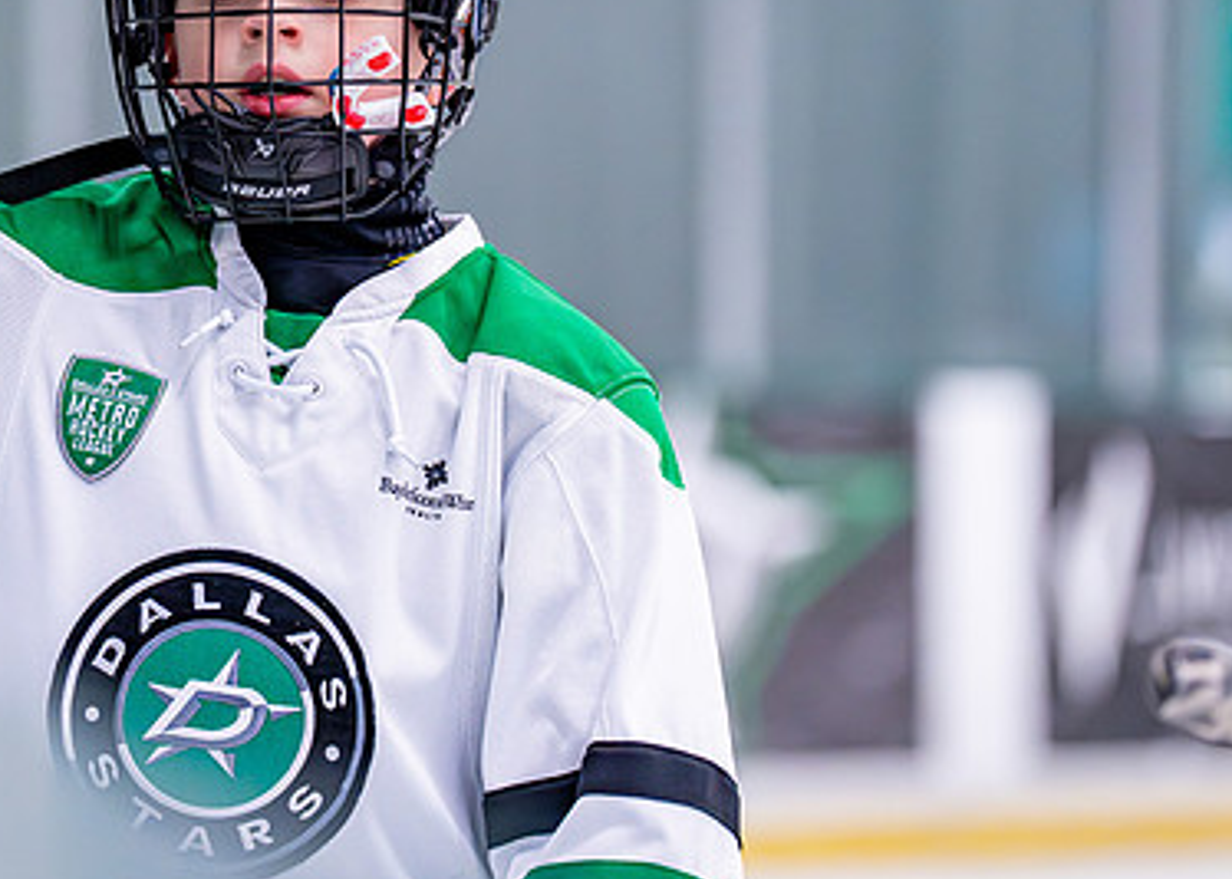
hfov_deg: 7.5
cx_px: 360
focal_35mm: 268
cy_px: 288
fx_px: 9376
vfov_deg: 5.4
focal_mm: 145
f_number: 2.8
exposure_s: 1/1250
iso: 2500
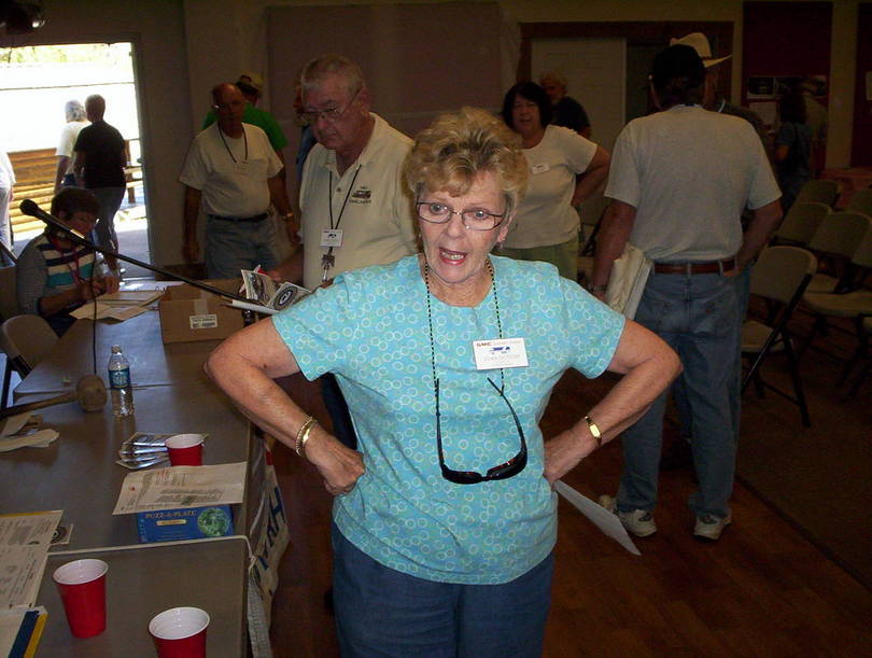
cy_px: 329
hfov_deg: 48.9
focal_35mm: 38
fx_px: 959
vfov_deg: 37.8
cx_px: 436
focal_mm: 4.99
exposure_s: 1/60
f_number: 4.5
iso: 140
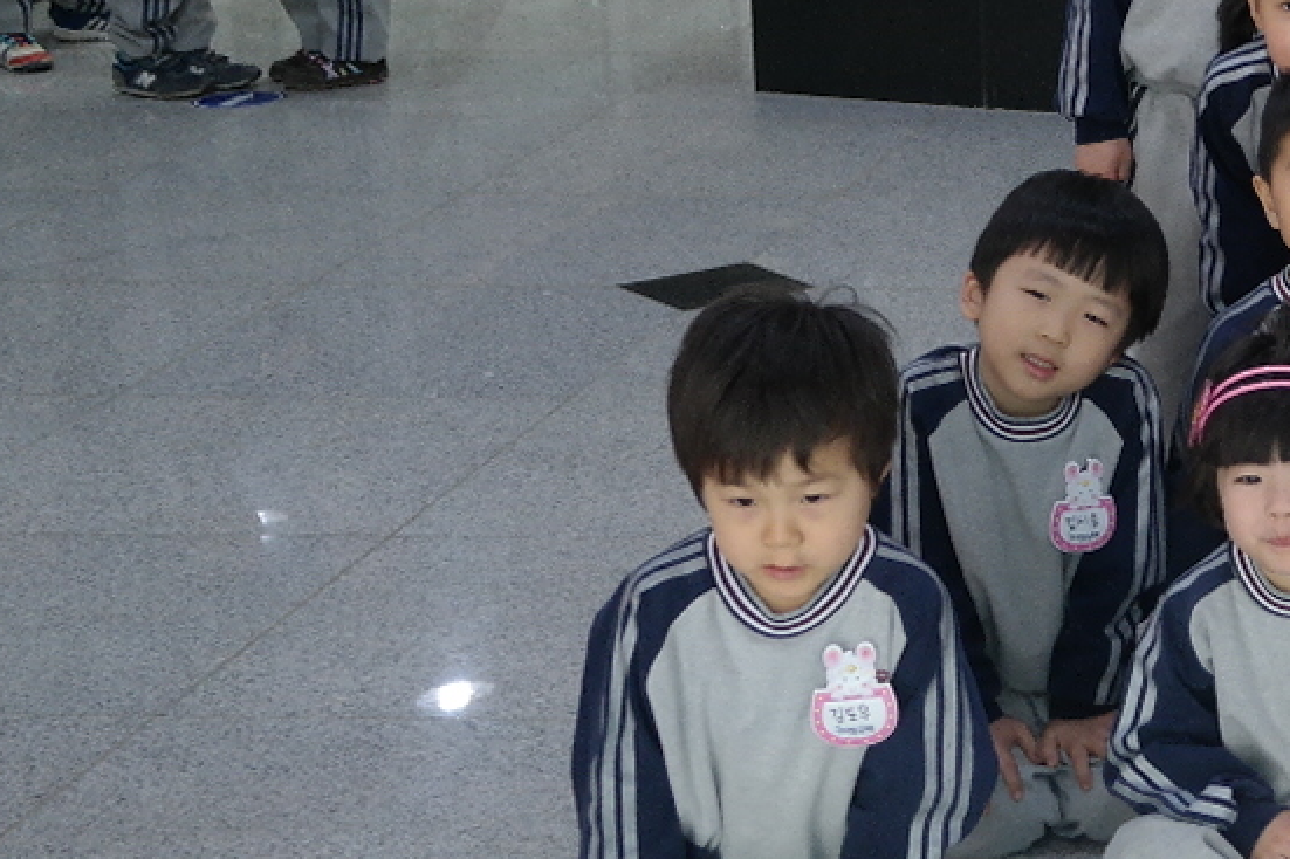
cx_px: 1992
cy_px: -101
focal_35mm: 113
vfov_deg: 11.9
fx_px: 4048
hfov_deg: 16.4
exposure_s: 1/50
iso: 400
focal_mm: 24
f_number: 3.5
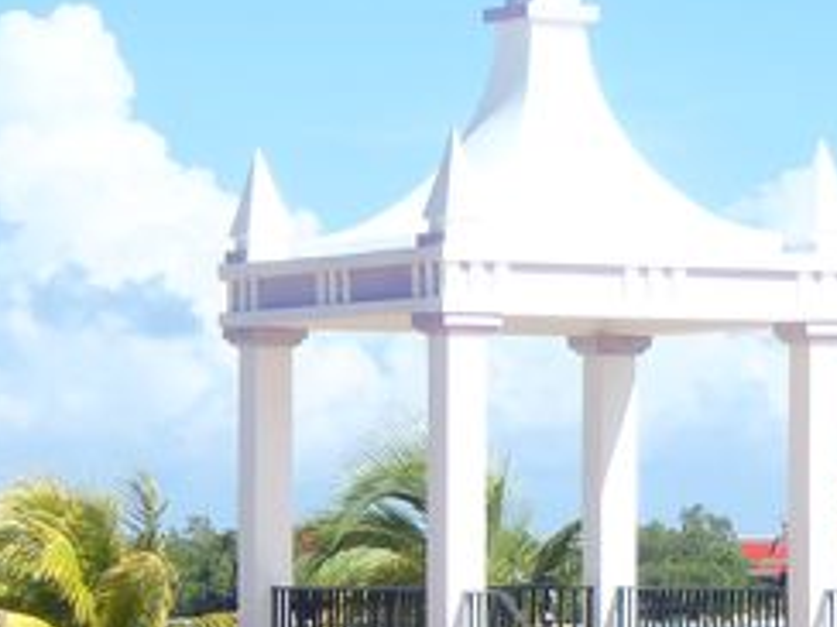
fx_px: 5320
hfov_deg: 9.0
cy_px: 641
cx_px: 796
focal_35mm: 220
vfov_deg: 6.7
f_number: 4.4
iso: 80
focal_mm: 15.06
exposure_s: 1/400
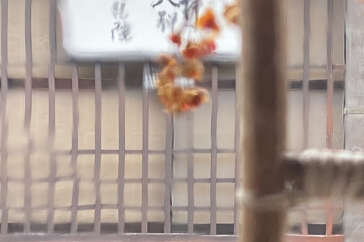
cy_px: 166
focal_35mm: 135
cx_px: 250
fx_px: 1364
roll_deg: -0.5
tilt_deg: -0.5
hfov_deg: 15.2
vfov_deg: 10.1
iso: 160
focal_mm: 6
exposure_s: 1/60
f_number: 2
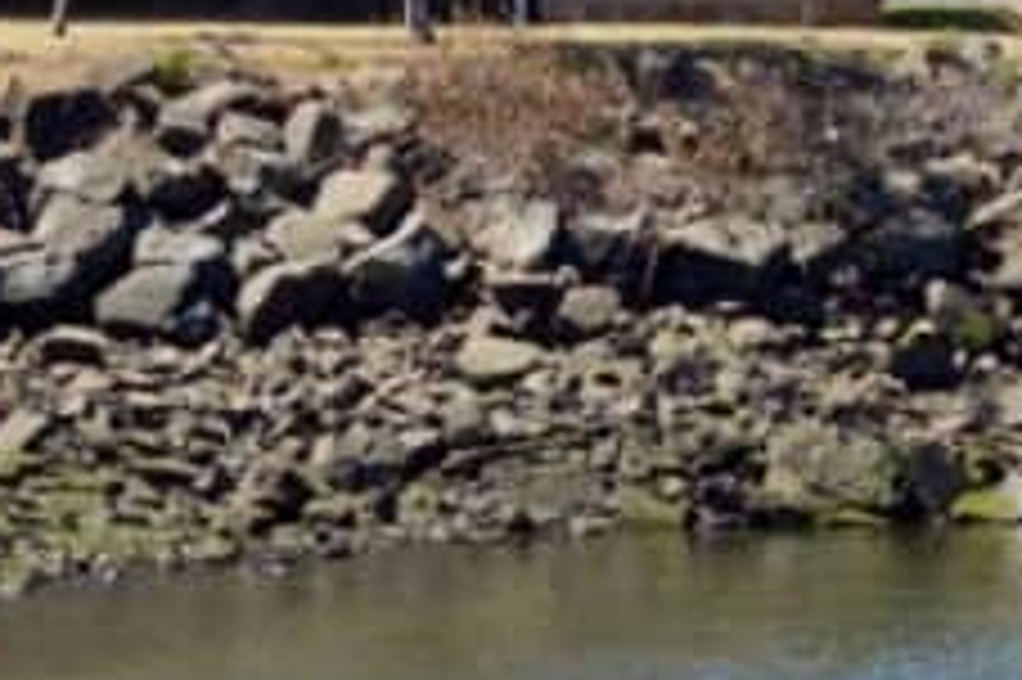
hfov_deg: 5.5
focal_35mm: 372
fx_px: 10560
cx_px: 1522
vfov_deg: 3.7
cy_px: -401
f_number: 5.6
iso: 400
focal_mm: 55
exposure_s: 1/1600
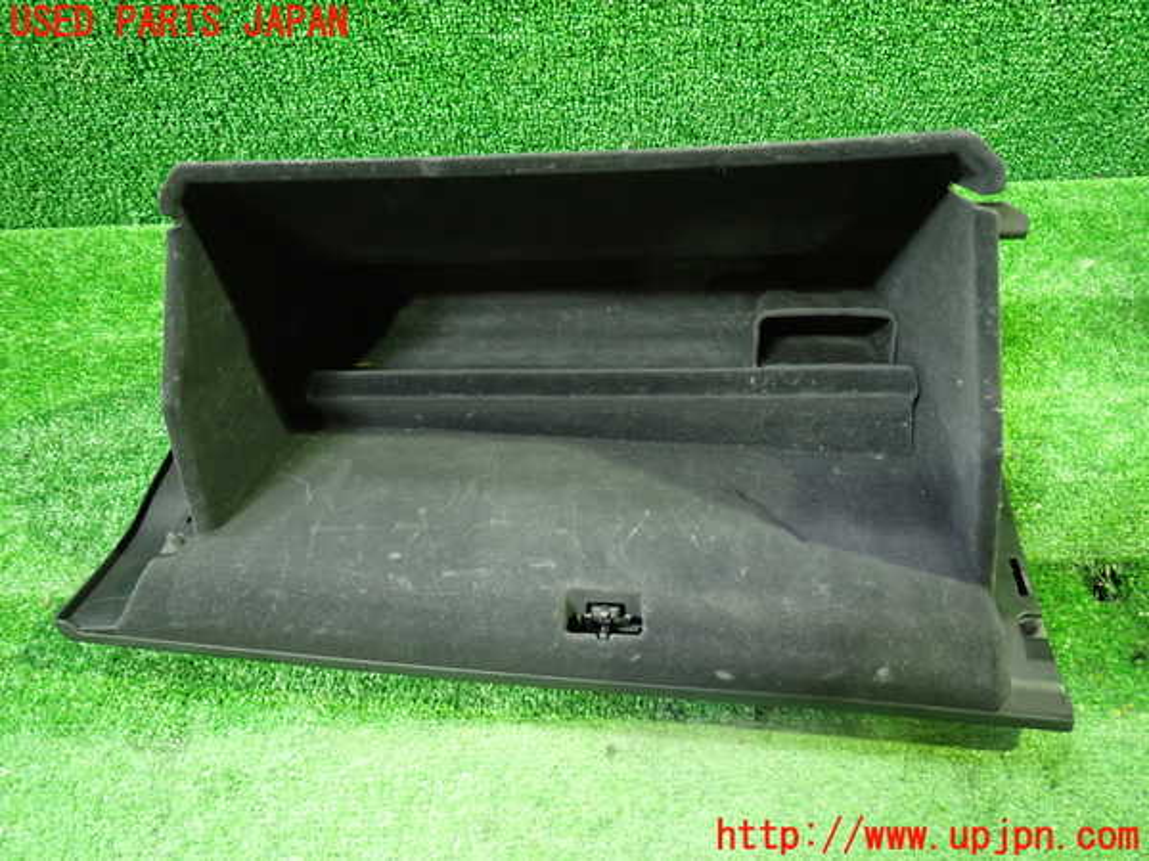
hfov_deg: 69.4
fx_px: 830
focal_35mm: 25
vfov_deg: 54.9
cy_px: 430
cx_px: 574
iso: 800
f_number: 2
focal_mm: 4.5
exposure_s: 1/25
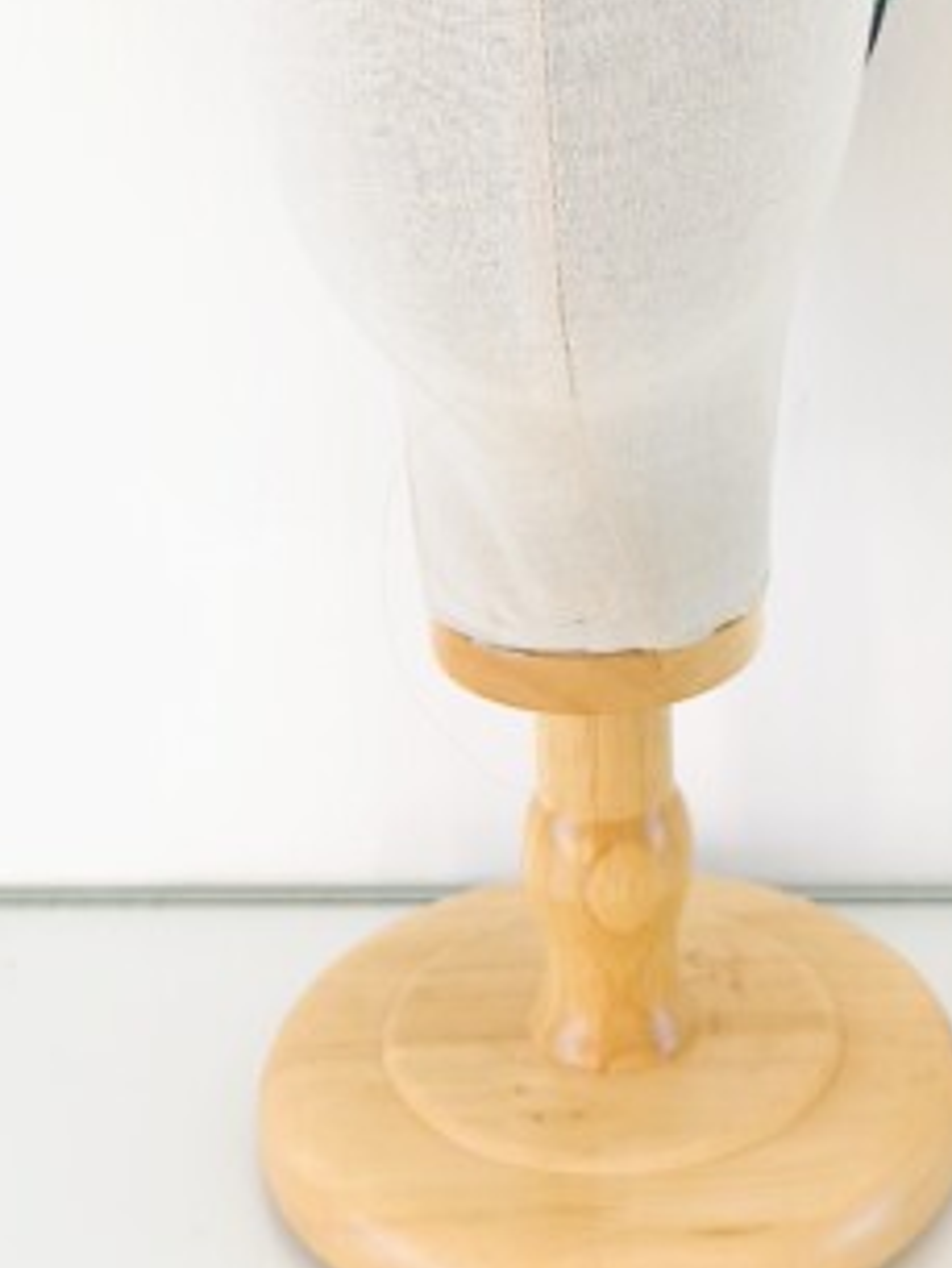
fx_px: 2309
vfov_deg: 29.9
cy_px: 220
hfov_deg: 23.2
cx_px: 619
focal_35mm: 63
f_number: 1.65
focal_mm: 6.14
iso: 50
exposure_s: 1/30
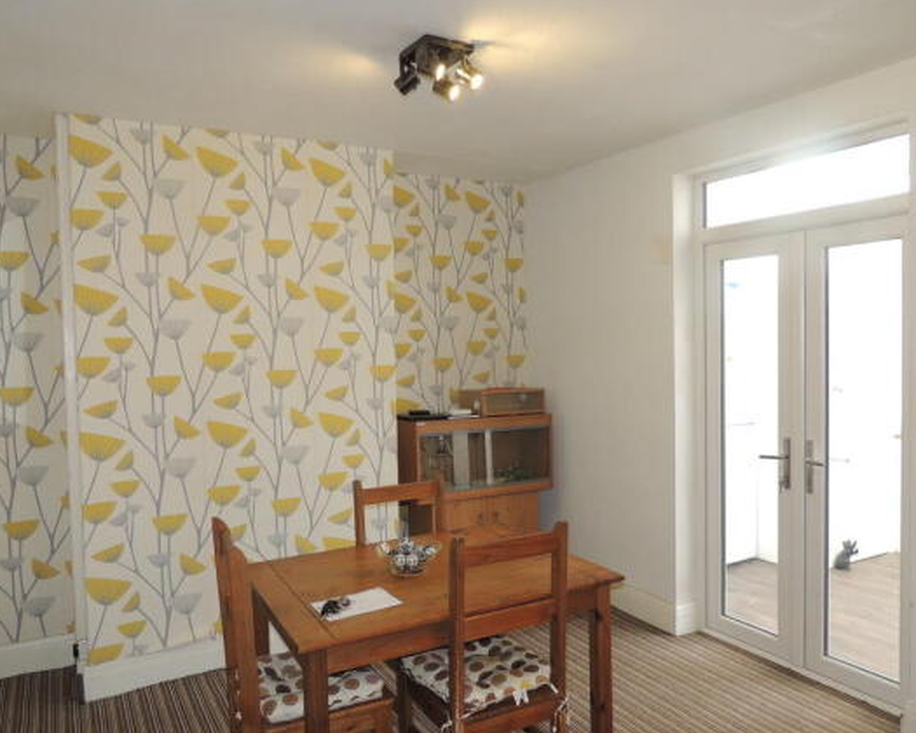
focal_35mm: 26
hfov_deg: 66.0
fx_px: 705
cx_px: 474
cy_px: 360
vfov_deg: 54.9
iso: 320
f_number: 3
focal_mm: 4.3
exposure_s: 1/40
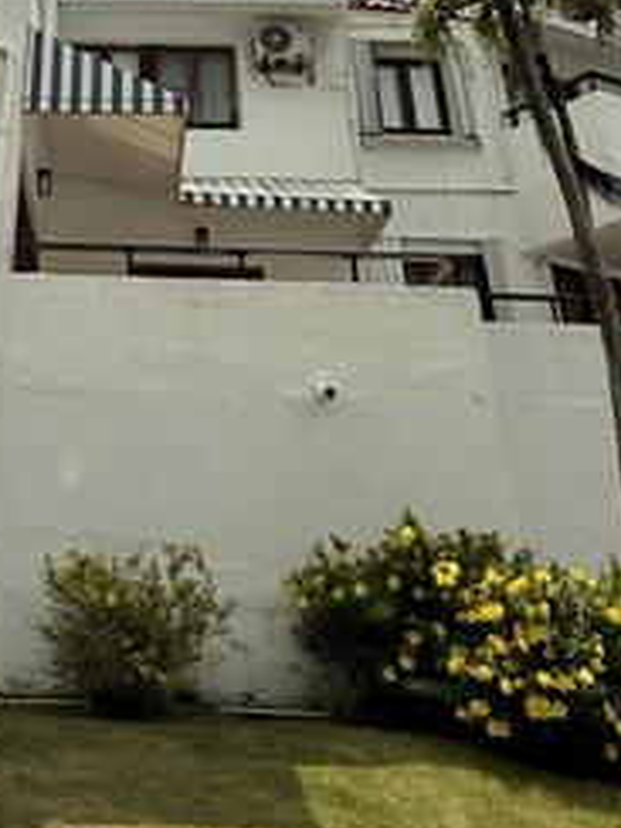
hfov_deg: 31.3
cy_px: -71
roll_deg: -4.8
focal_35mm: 44
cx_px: 58
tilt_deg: +35.3
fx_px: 1052
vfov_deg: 36.6
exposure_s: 1/10101
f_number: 2.2
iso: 40
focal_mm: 2.22
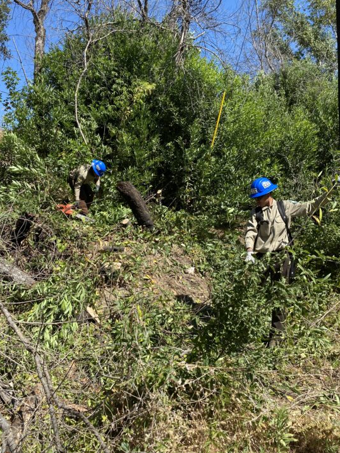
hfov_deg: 48.2
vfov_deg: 61.5
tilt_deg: +2.7
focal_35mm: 29
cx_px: 151
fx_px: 380
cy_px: 202
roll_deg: +0.7
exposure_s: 1/1395
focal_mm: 4.25
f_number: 1.8
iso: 32
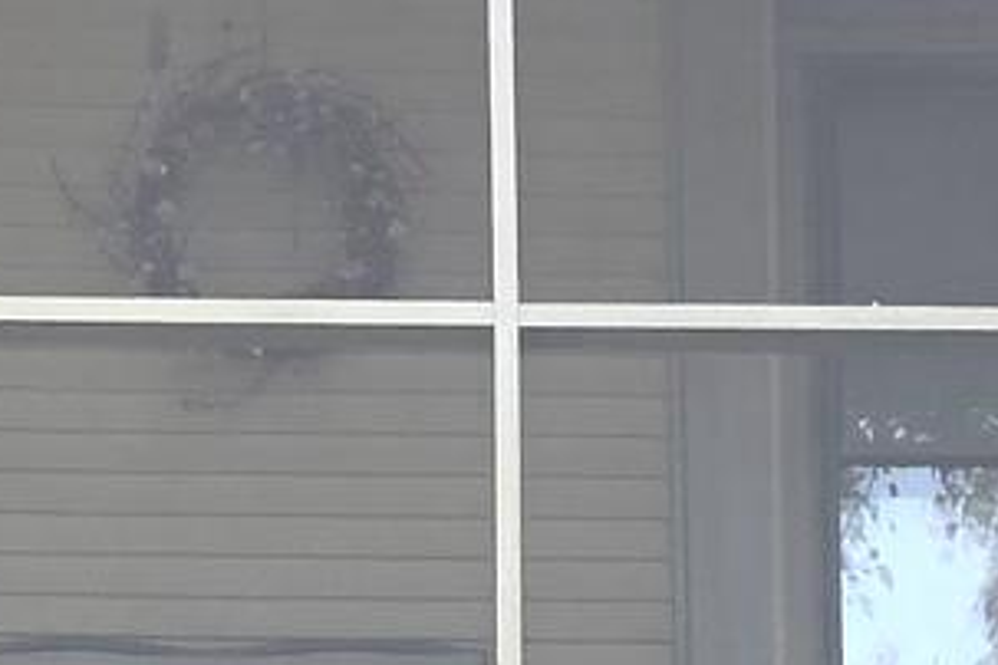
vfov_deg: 6.8
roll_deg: +1.4
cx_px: 530
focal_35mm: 197
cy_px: 1254
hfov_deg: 10.4
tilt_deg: +9.7
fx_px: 5461
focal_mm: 3.99
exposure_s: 1/120
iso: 25
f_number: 1.8
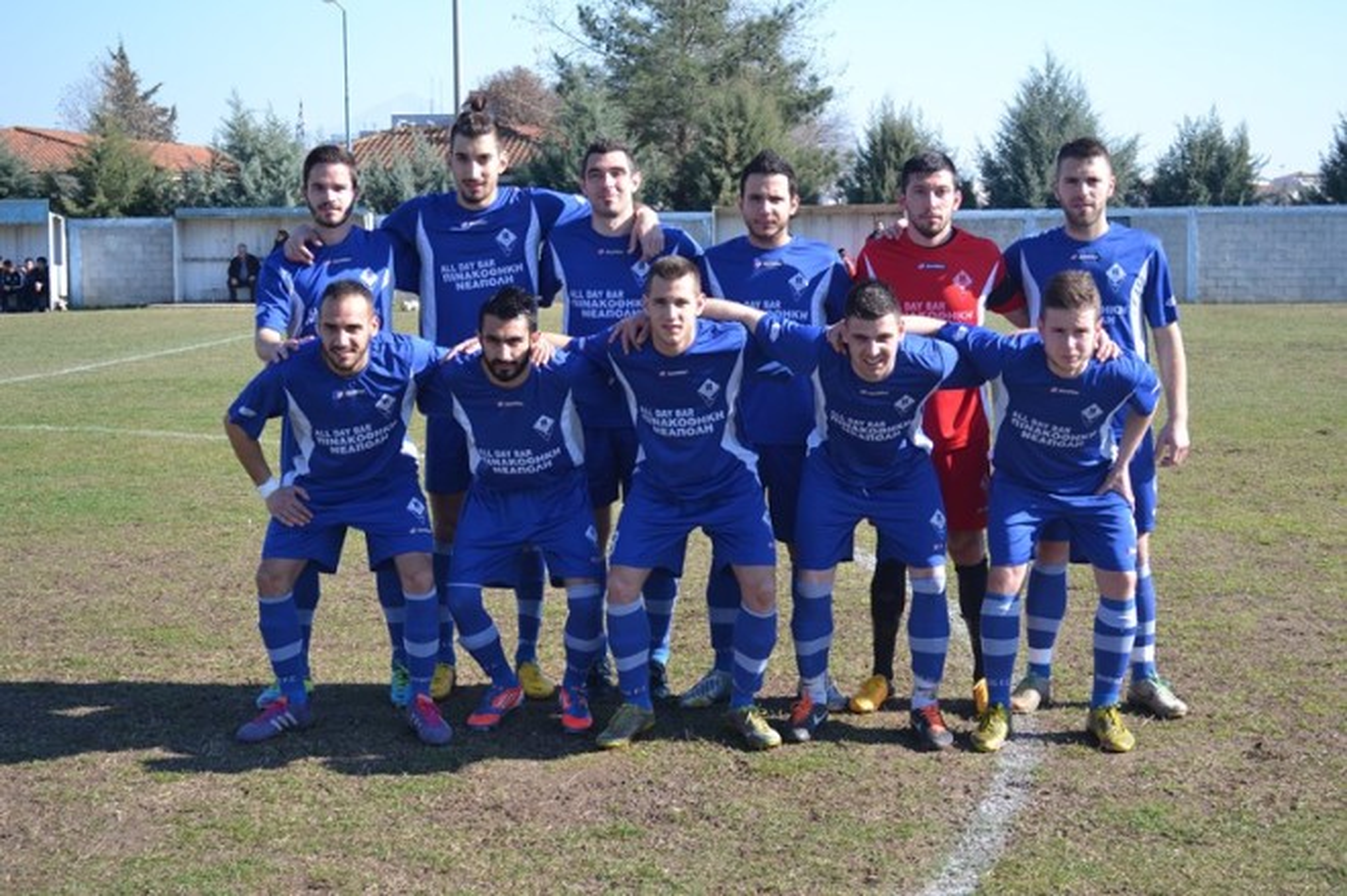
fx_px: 2019
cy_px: 448
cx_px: 674
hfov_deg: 36.9
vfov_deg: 25.0
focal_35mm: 54
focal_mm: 36
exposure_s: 1/800
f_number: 5
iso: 400
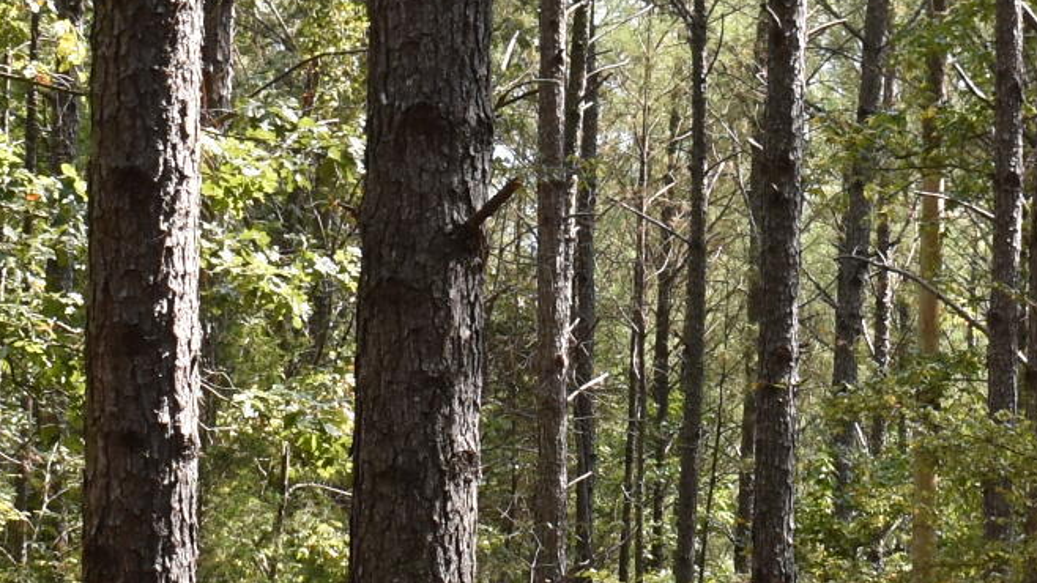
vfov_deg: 5.6
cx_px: 687
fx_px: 5911
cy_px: 471
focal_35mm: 215
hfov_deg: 10.0
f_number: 5.6
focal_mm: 30
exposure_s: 1/250
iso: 250
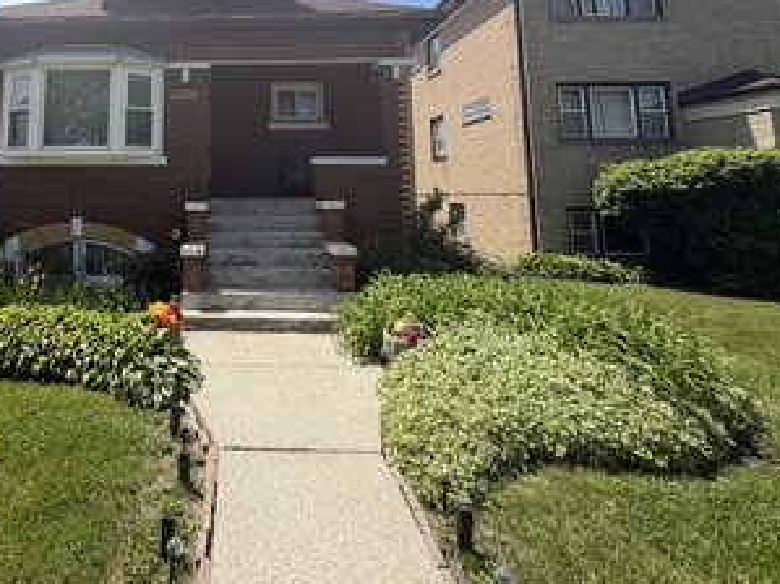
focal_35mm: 24
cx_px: 211
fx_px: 541
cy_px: 125
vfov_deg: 53.4
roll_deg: +0.3
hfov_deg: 67.8
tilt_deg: +6.4
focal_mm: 2.22
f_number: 2.2
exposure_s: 1/955
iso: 20
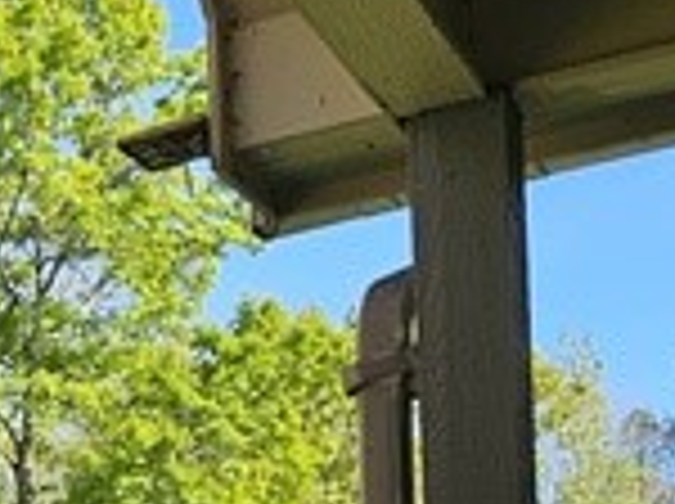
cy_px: 994
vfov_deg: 11.0
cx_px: -634
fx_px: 2395
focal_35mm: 123
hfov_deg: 13.8
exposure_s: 1/261
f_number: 1.7
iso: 10
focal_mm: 6.3
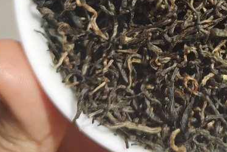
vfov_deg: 16.5
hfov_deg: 24.9
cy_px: -25
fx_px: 505
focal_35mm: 80
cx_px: 186
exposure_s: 1/1221
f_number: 1.8
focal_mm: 5.58
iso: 50
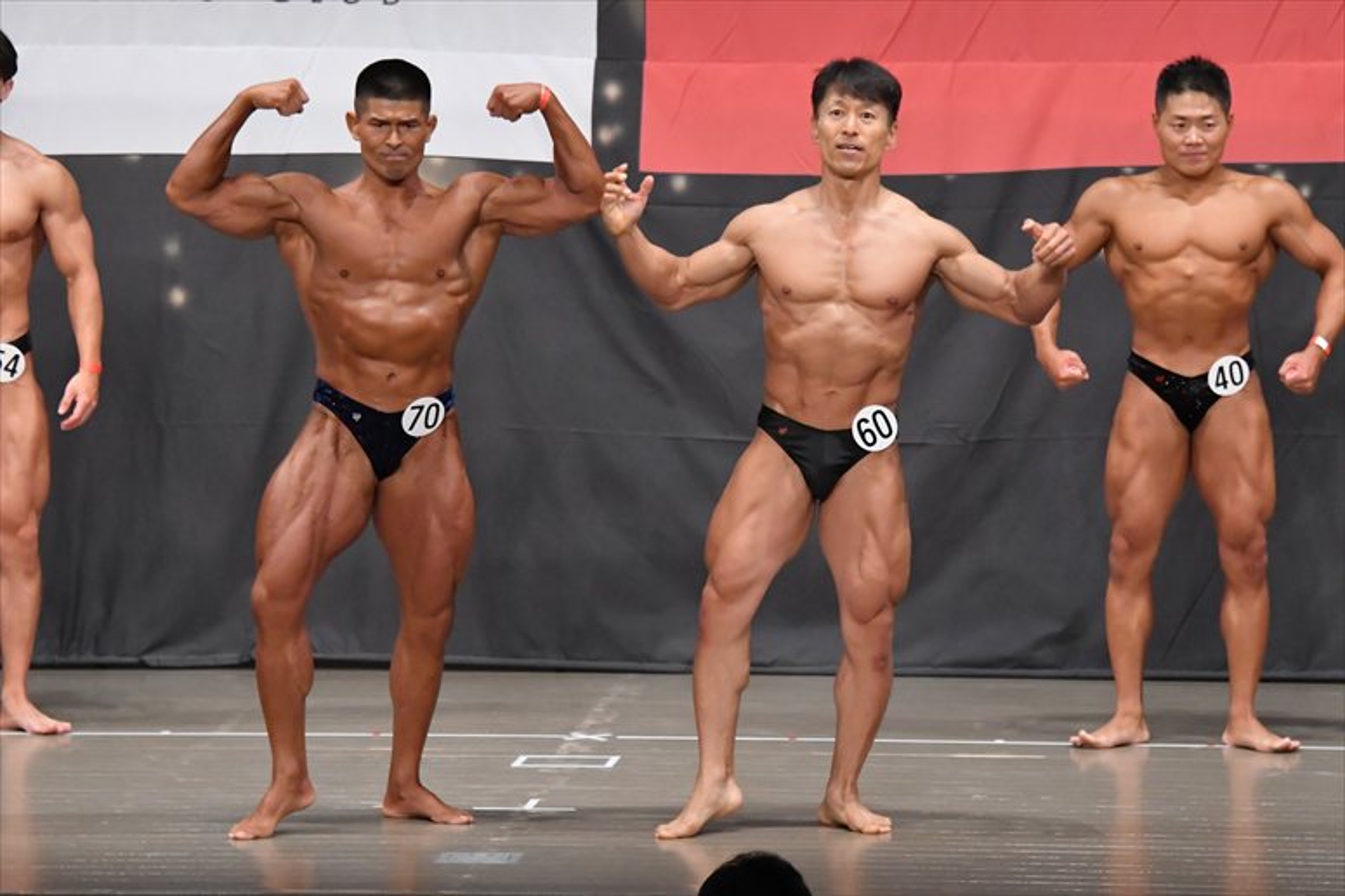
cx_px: 672
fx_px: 7543
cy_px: 448
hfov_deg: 10.2
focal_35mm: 202
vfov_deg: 6.8
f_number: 5.6
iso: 6400
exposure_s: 1/400
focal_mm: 135
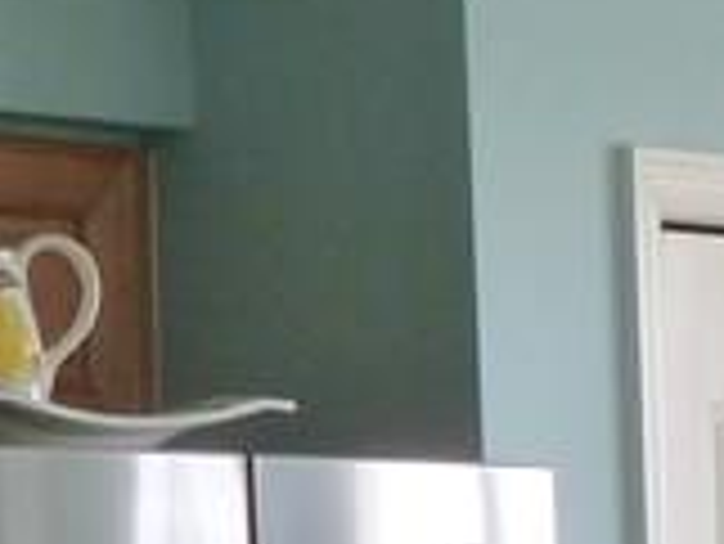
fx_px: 5065
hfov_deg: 8.0
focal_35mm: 242
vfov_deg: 6.0
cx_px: 1003
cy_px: 1119
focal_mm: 6.8
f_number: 3.8
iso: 200
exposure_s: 1/60
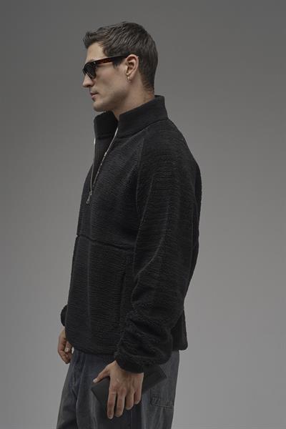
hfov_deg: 18.2
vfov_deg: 27.0
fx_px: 894
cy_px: 214
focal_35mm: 75
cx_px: 143
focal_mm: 50
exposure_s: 1/125
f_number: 8
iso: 64
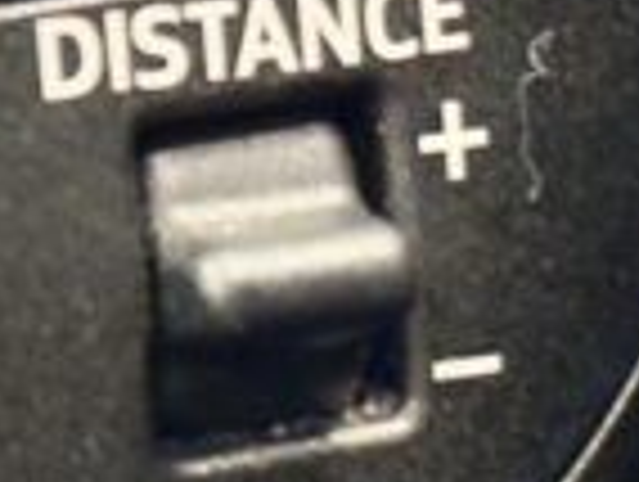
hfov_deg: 5.7
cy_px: 288
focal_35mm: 346
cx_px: -225
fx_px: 6398
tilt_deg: -29.1
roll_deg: -0.9
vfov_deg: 4.3
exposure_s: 1/33
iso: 500
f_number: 1.78
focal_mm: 6.76
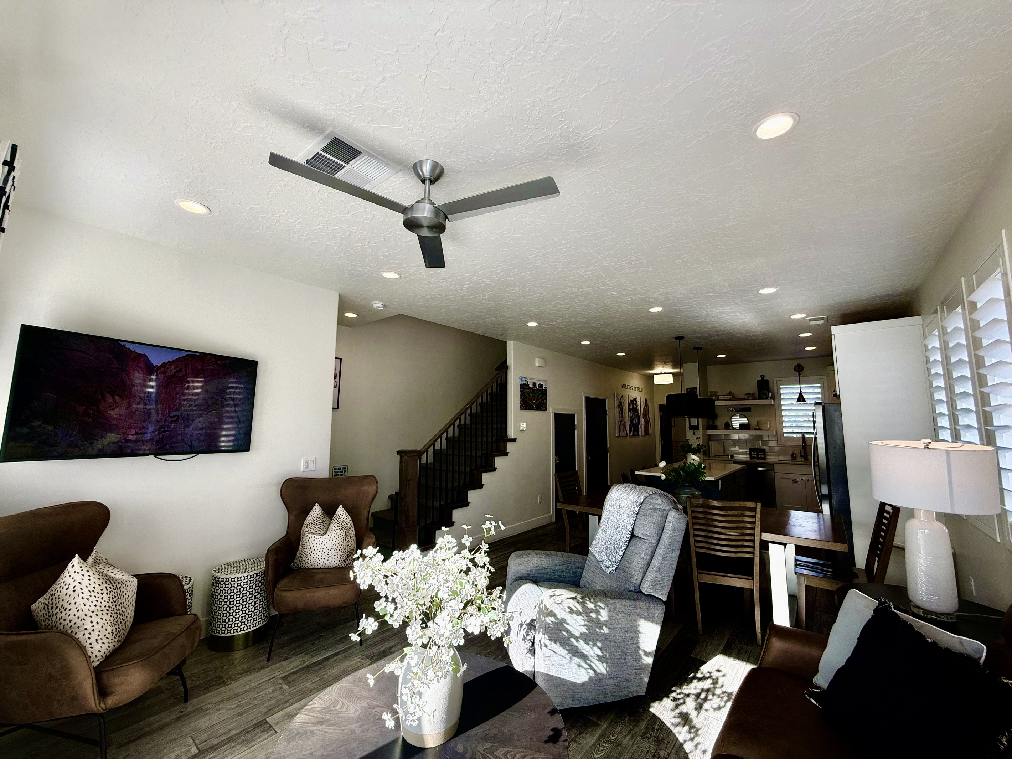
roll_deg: -0.2
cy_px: 380
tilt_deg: +6.7
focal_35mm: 14
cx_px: 506
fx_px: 409
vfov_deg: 85.7
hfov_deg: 102.1
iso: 64
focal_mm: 2.22
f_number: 2.2
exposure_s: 1/120
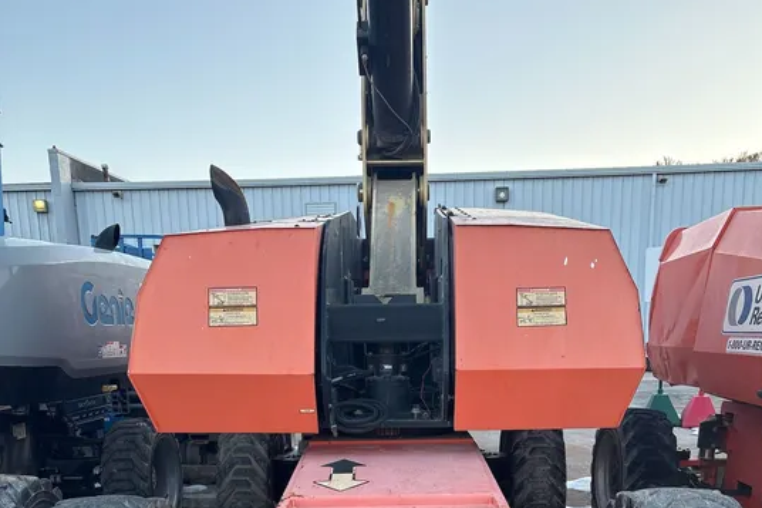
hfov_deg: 51.9
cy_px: 510
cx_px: 390
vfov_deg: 32.9
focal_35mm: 37
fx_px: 783
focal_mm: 5.96
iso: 50
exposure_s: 1/317
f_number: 1.6
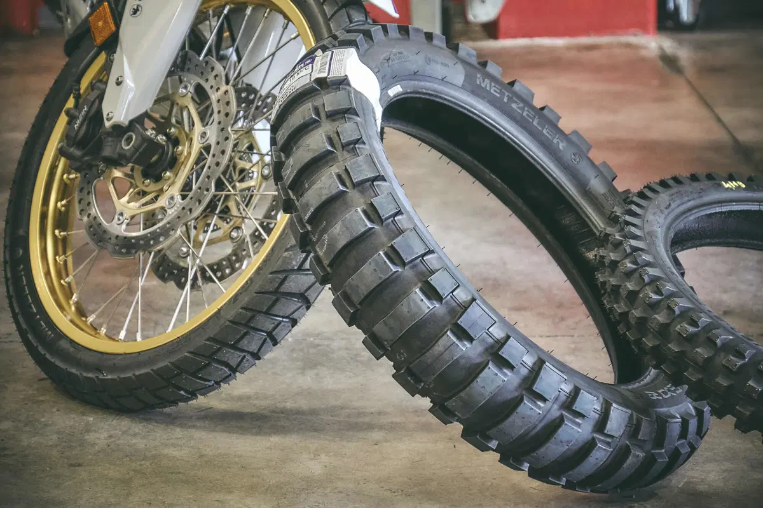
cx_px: 382
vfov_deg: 11.6
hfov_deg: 17.3
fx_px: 2501
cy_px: 254
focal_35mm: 118
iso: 4000
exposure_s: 1/100
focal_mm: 78.7
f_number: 5.6
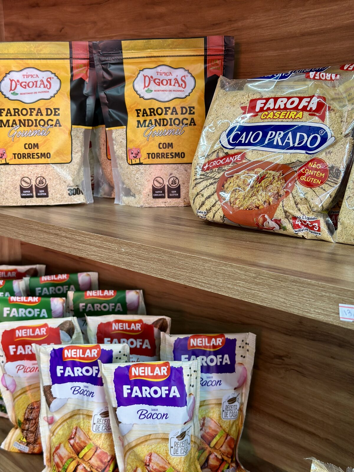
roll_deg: +0.7
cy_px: 236
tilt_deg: -10.9
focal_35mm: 48
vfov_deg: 39.7
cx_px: 177
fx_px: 654
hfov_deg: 30.3
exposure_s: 1/60
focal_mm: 6.86
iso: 200
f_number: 1.78
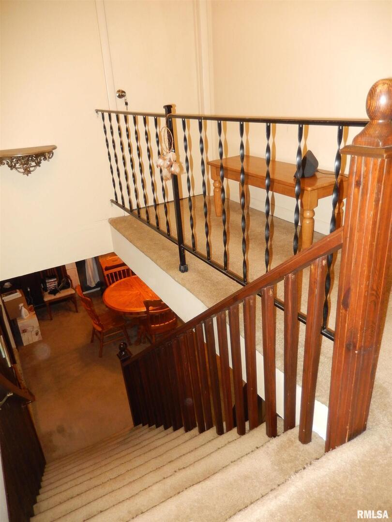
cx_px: 196
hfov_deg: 54.9
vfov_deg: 69.4
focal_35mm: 25
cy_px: 261
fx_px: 377
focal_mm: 4.5
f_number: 3.4
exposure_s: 1/30
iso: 400
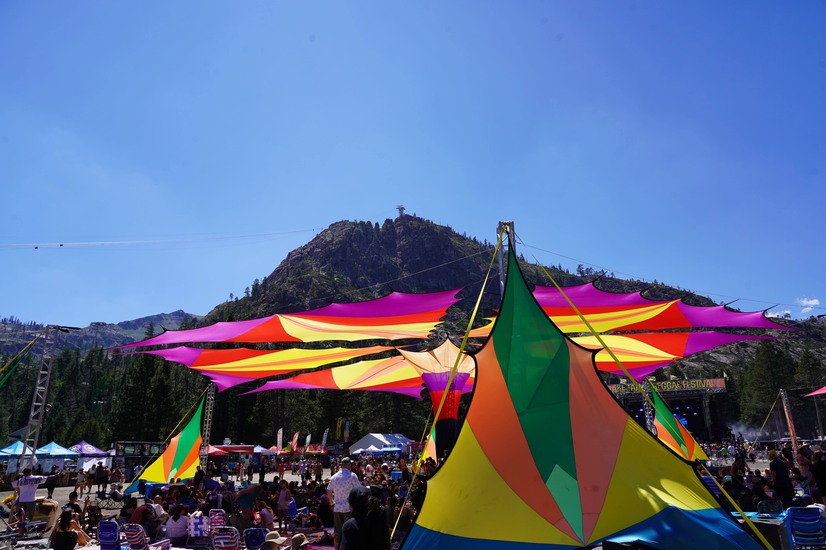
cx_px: 413
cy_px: 275
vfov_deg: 53.1
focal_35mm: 24
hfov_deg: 73.7
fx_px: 551
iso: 100
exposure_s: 1/160
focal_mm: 24
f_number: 10
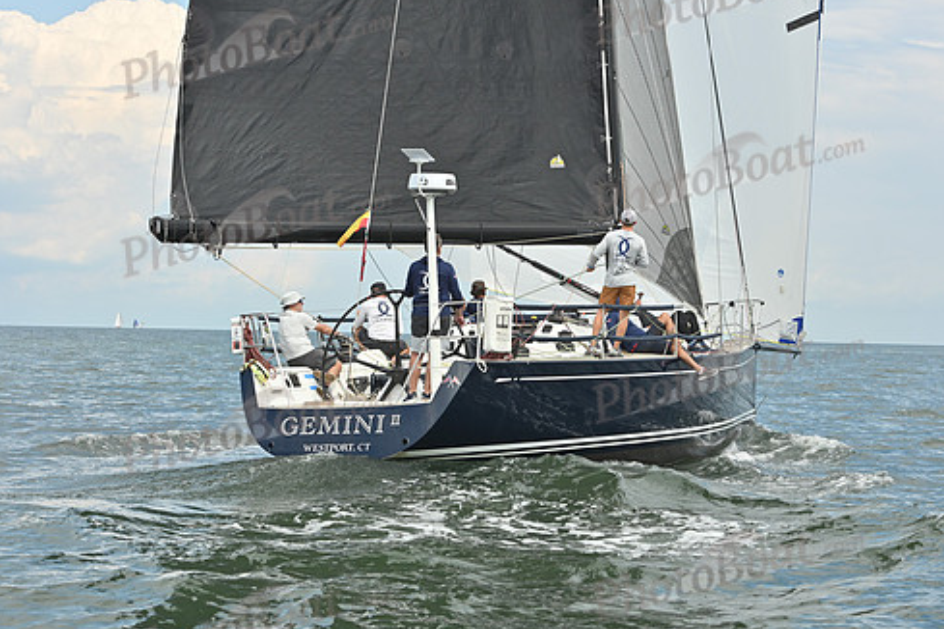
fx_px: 2176
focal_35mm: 83
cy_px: 300
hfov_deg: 24.5
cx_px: 494
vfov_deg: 16.5
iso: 320
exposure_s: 1/1600
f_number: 7.1
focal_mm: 70
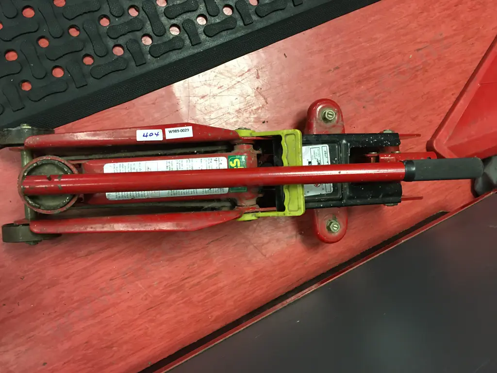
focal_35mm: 29
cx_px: 248
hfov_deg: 61.7
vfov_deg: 48.2
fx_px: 416
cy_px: 186
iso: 100
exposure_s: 1/10
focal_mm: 4.15
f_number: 2.2
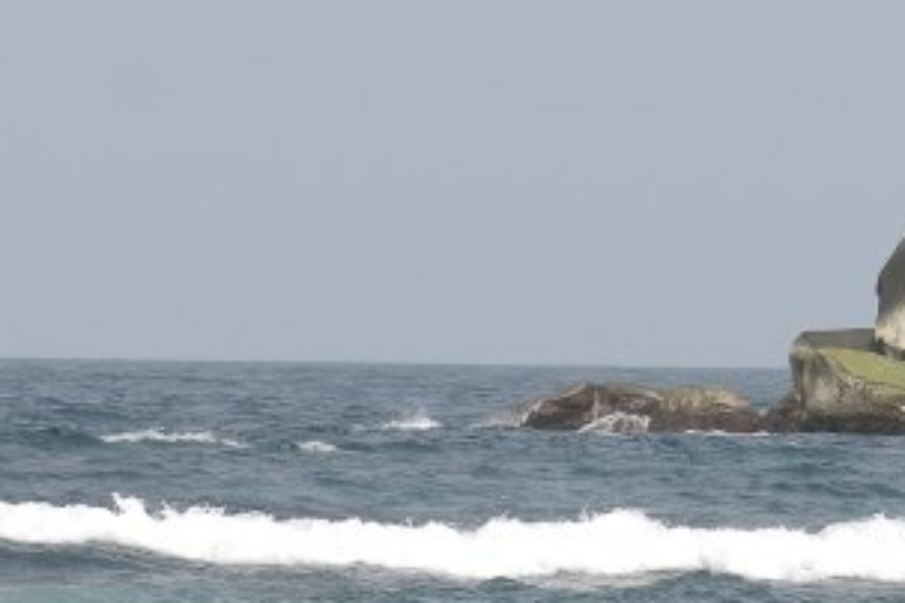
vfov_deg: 2.4
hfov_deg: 3.5
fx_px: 14705
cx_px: 977
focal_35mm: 585
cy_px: 181
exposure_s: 1/400
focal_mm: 120
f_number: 5.6
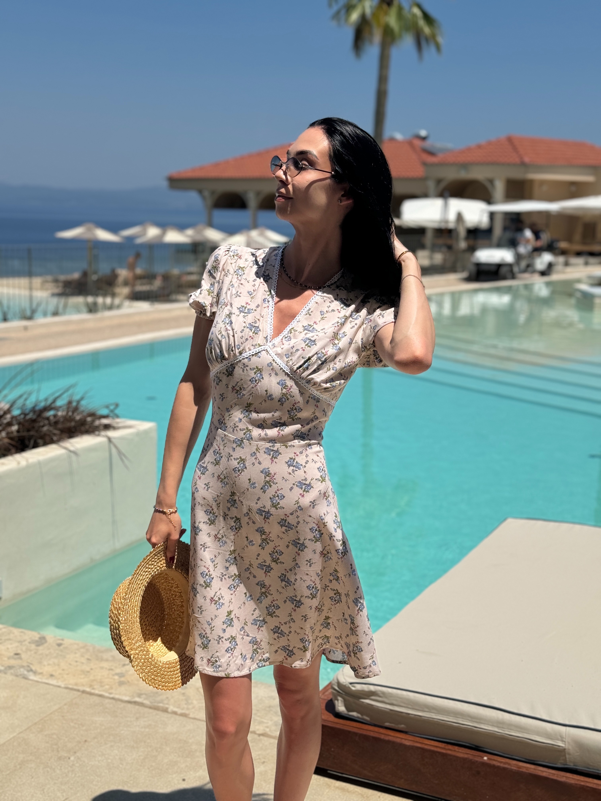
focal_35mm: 48
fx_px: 1111
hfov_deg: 30.3
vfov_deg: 39.7
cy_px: 400
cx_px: 300
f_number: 1.78
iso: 64
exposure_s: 1/9009
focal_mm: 6.76
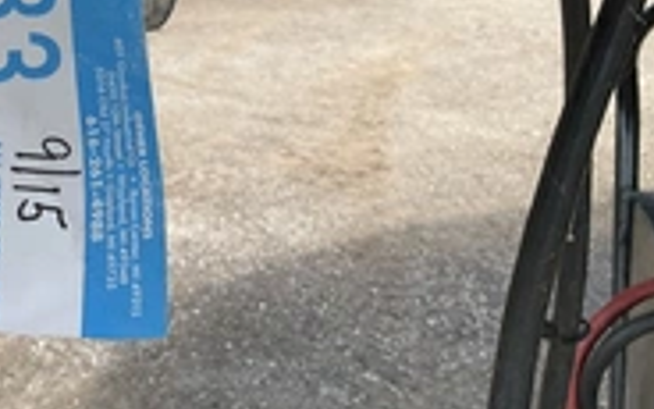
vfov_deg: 18.5
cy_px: -68
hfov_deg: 28.1
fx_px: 1194
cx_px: -50
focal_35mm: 67
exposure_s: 1/446
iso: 25
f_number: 1.8
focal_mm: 3
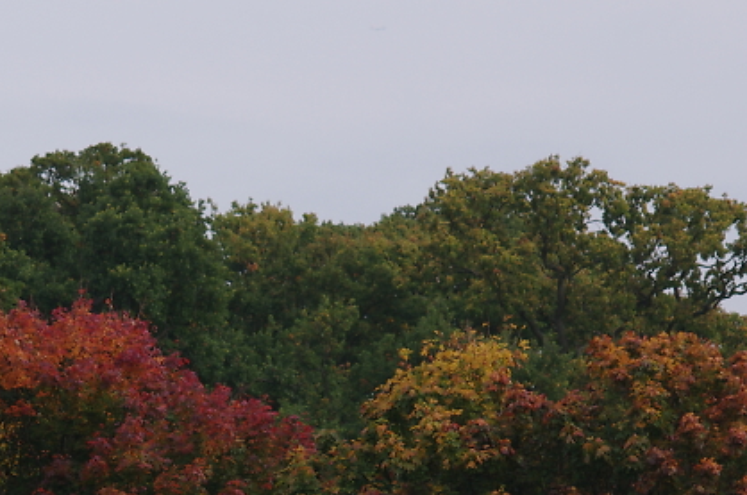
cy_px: 522
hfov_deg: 5.7
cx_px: 125
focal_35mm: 359
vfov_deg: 3.8
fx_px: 7435
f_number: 5
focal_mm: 100
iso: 200
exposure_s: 1/125
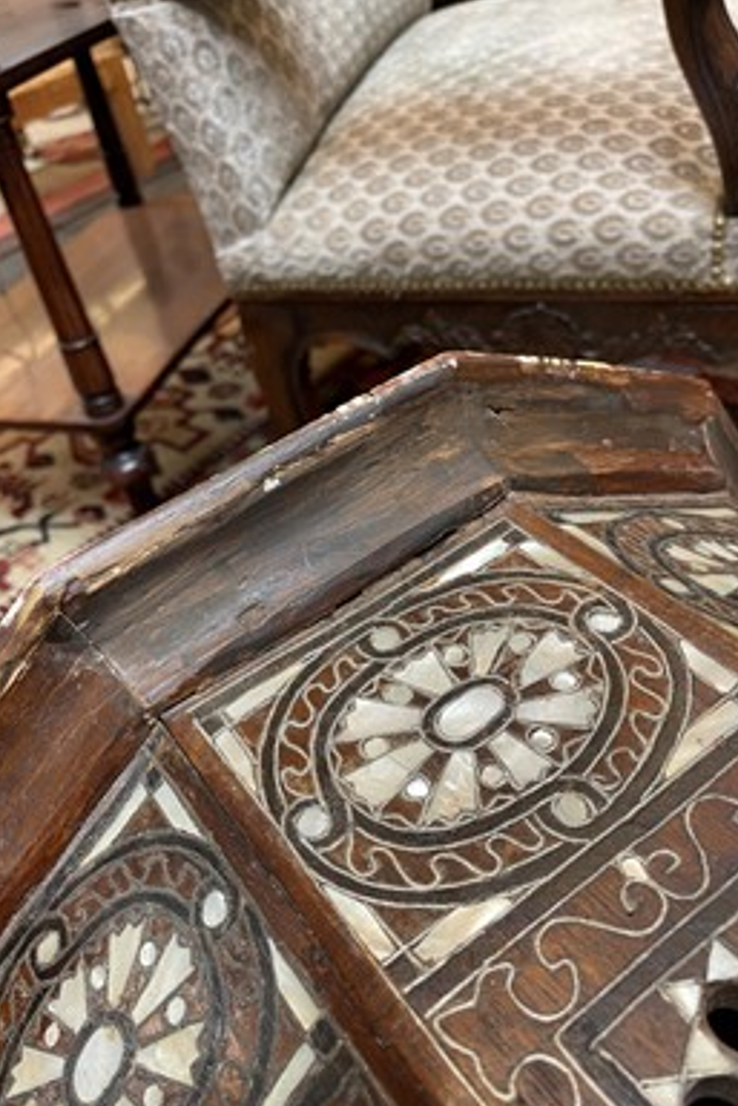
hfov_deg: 47.9
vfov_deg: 67.4
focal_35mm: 27
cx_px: 347
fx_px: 829
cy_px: 566
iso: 125
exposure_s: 1/50
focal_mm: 5.1
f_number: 1.6
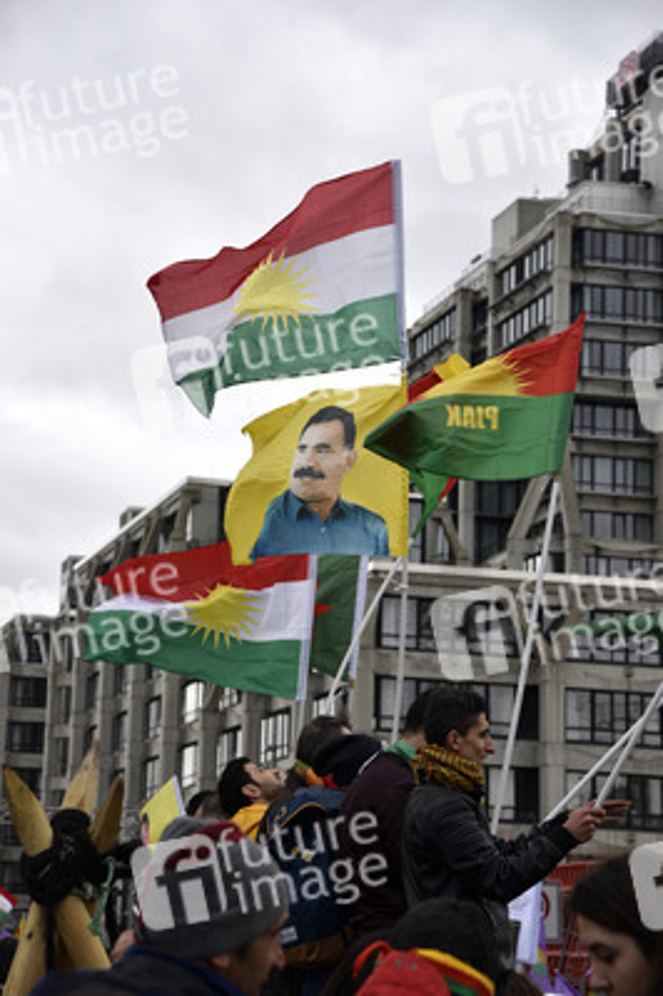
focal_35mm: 95
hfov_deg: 14.4
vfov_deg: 21.5
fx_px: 2629
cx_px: 332
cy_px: 498
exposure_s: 1/250
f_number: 8
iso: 400
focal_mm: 95
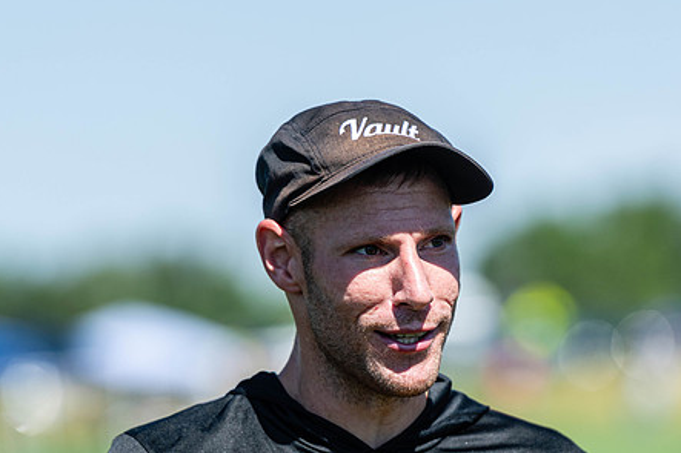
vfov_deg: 3.5
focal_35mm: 393
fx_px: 7431
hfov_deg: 5.2
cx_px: 366
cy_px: 283
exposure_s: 1/2500
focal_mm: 200
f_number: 3.2
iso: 200
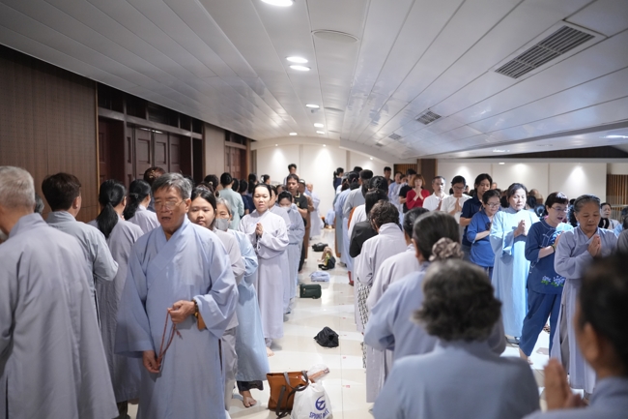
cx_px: 314
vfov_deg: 37.8
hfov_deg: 54.4
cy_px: 210
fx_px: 610
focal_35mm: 35
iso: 5000
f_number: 2
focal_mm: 35
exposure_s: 1/500
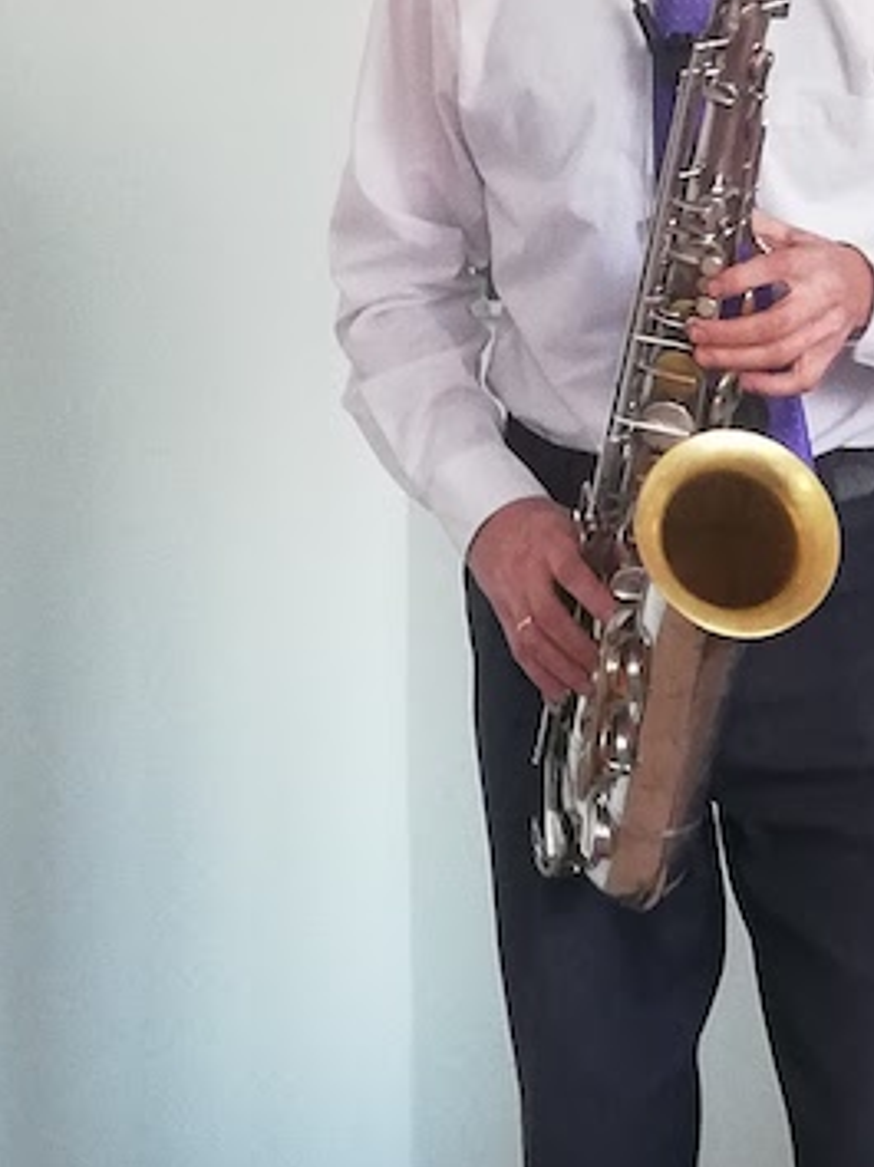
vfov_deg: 17.2
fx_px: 3809
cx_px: 950
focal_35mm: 113
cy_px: 175
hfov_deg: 12.9
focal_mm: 3.81
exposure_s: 1/30
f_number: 2.2
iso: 200
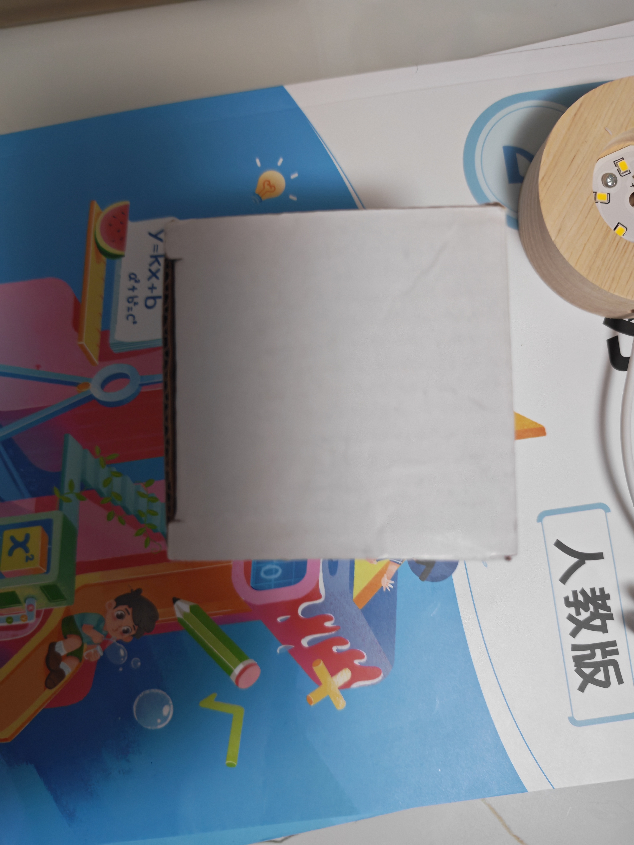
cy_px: 422
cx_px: 317
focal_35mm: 24
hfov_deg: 56.8
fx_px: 586
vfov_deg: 71.6
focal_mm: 6.12
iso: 2500
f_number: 1.9
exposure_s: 1/33
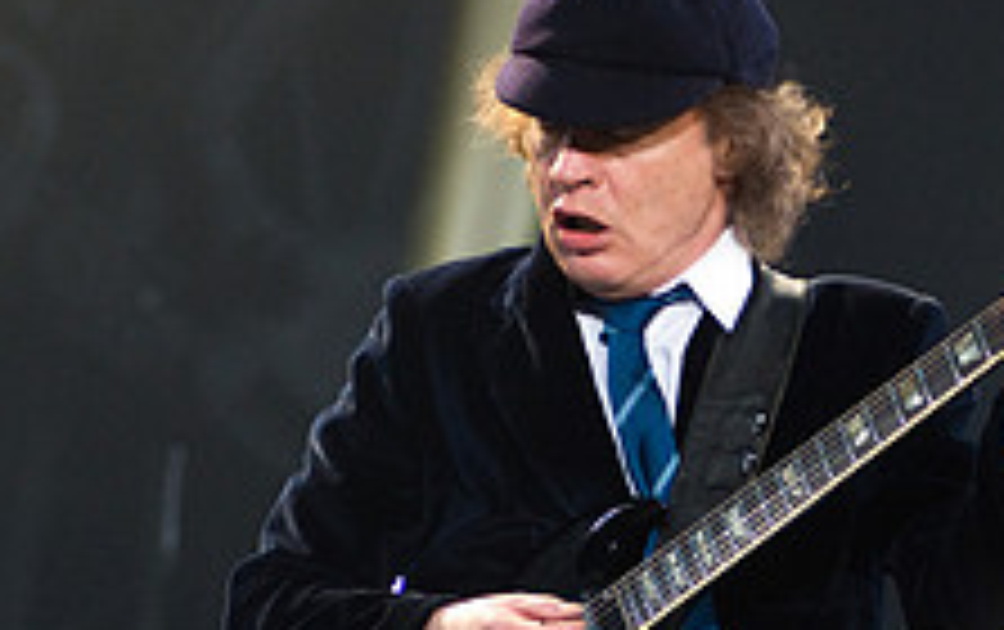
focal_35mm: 436
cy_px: 407
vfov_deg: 3.0
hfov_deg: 4.8
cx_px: 1189
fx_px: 11945
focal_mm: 110
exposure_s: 1/250
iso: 800
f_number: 4
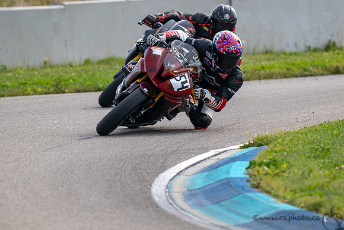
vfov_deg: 1.8
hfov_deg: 2.8
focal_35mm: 744
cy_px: 87
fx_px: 7112
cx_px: 213
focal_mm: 600
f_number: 6.3
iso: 400
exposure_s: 1/1250
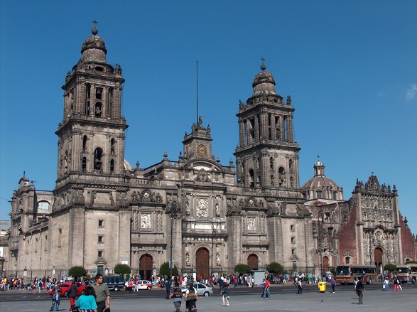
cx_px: 208
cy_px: 156
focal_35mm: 44
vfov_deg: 32.8
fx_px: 530
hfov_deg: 43.0
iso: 100
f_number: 8.1
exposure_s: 1/286
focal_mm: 8.96
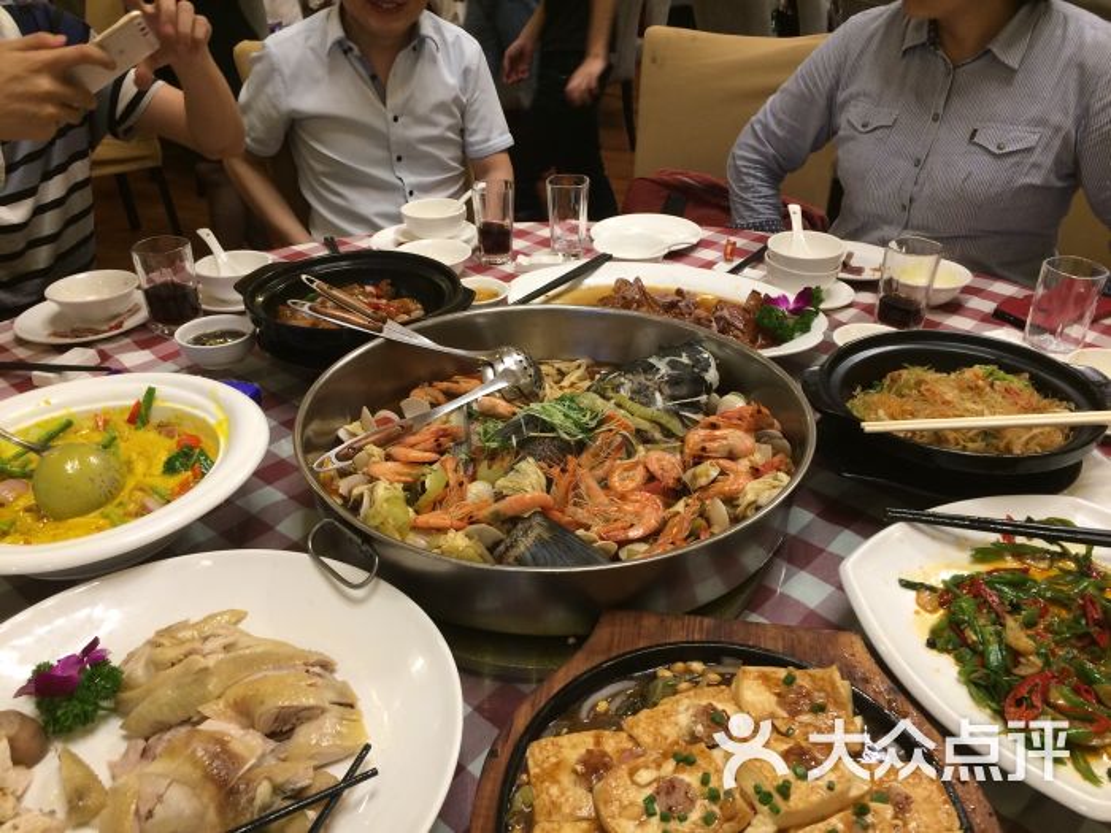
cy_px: 416
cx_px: 556
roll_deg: -0.8
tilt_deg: -32.6
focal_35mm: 29
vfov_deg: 48.2
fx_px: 931
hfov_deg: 61.7
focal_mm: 4.15
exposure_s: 1/33
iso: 100
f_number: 2.2
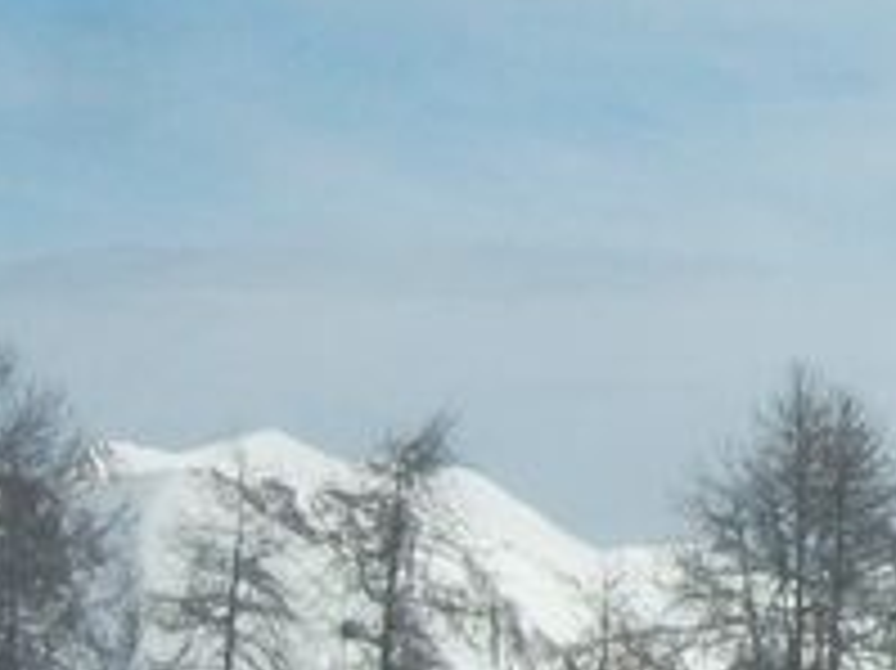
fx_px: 6855
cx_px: 1765
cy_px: -58
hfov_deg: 7.2
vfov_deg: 5.6
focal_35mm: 265
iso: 80
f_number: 7.9
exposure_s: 1/400
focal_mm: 11
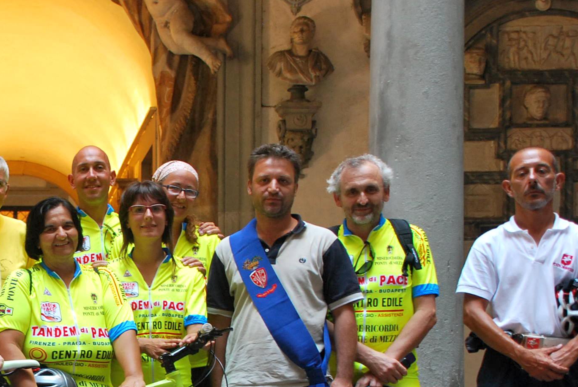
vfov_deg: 15.2
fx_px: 1432
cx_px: 29
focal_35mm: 89
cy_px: 369
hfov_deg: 22.1
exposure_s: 1/30
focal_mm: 28
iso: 500
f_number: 4
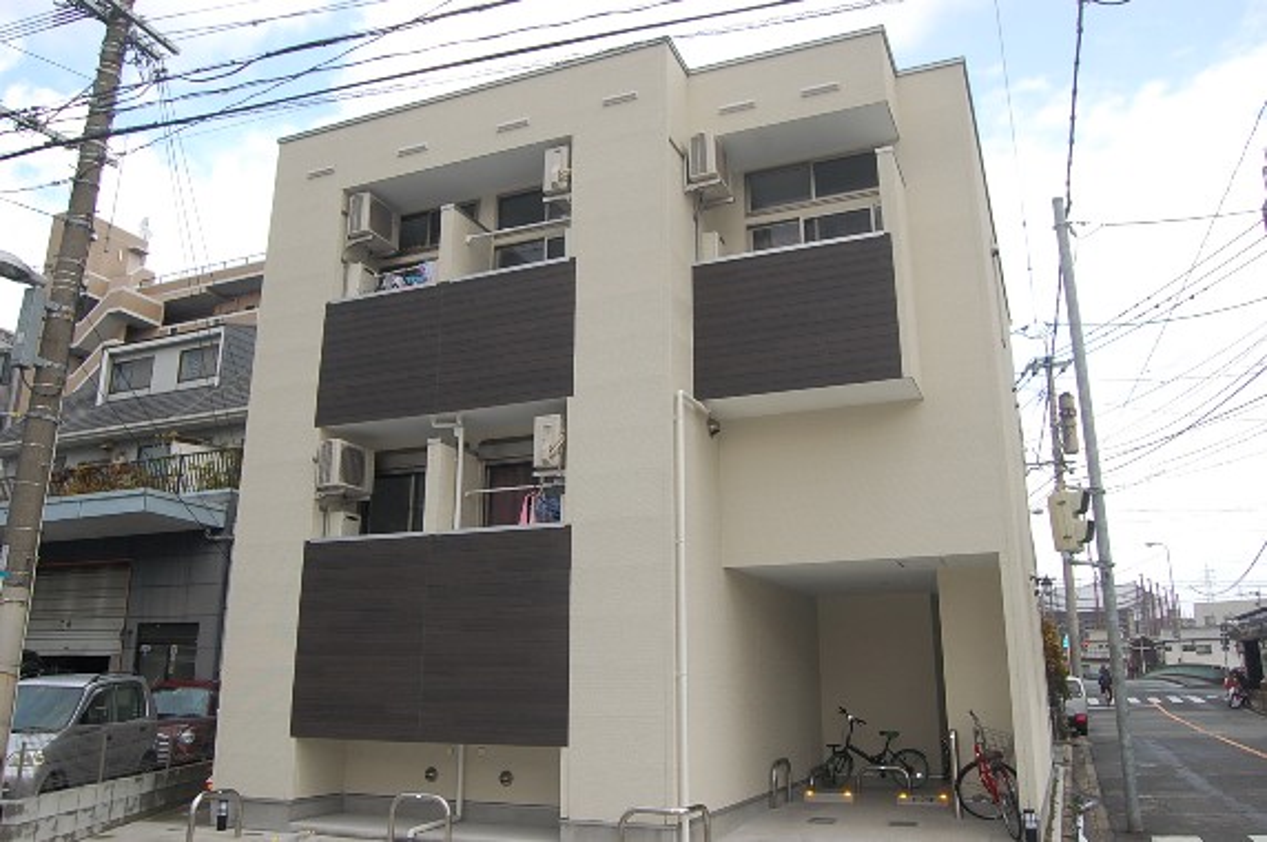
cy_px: 421
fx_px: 949
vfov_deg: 47.8
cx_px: 634
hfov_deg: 67.4
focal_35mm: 27
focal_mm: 18
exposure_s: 1/500
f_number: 5.6
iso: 400
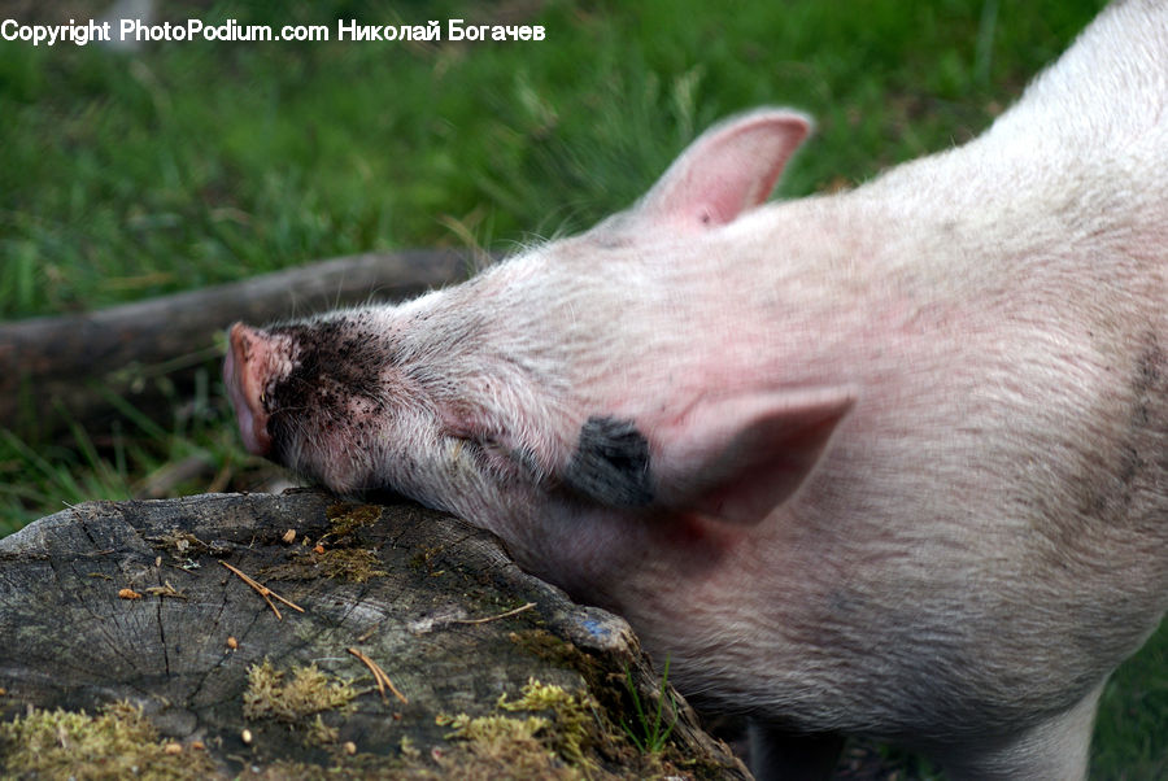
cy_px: 390
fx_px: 5846
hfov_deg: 11.4
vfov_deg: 7.6
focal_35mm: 180
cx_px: 584
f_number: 5.6
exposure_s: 1/200
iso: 100
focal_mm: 120
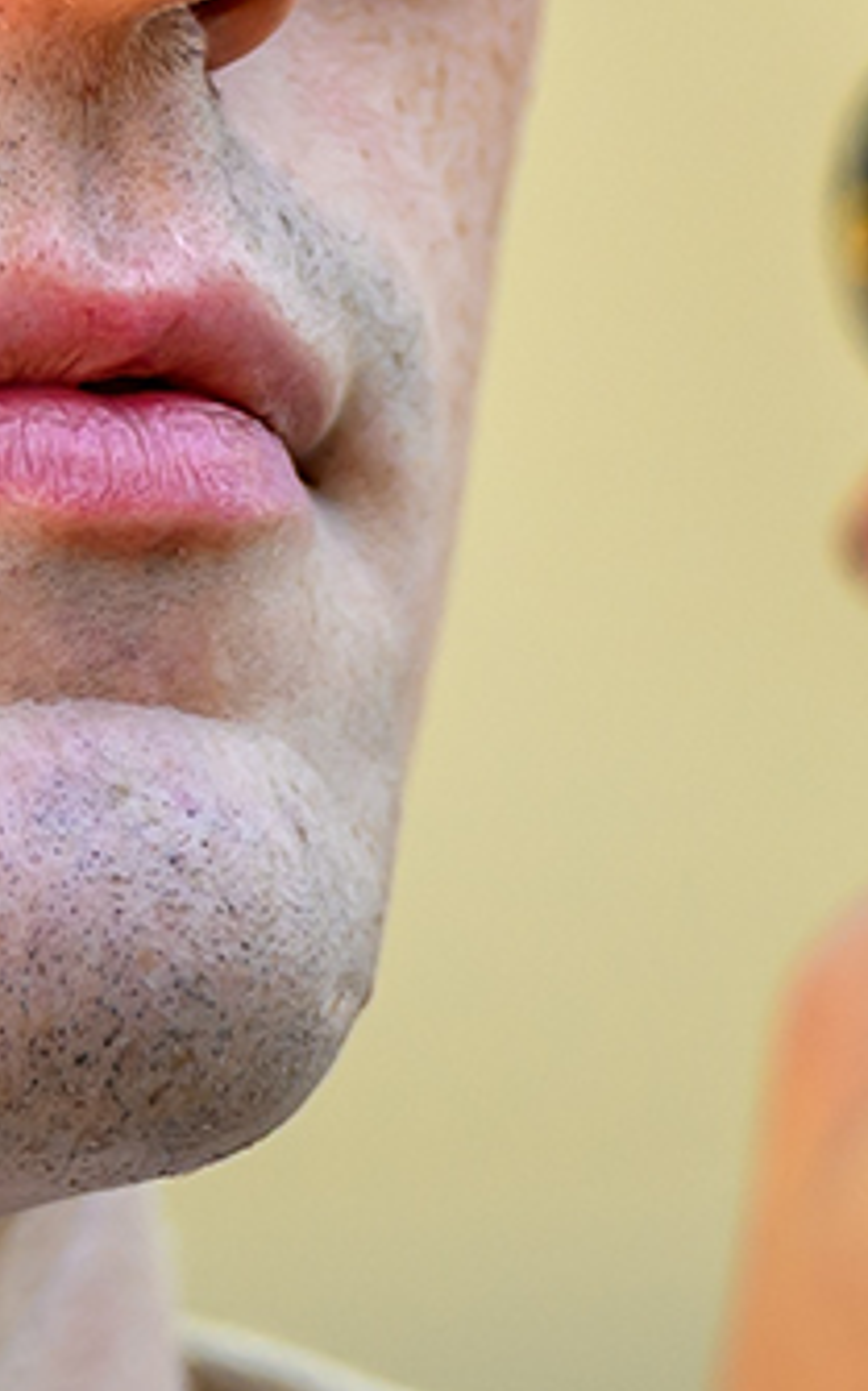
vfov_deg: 2.8
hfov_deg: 1.7
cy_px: -120
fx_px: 28765
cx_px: 814
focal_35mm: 759
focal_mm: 130
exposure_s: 1/320
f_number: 2.8
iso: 200
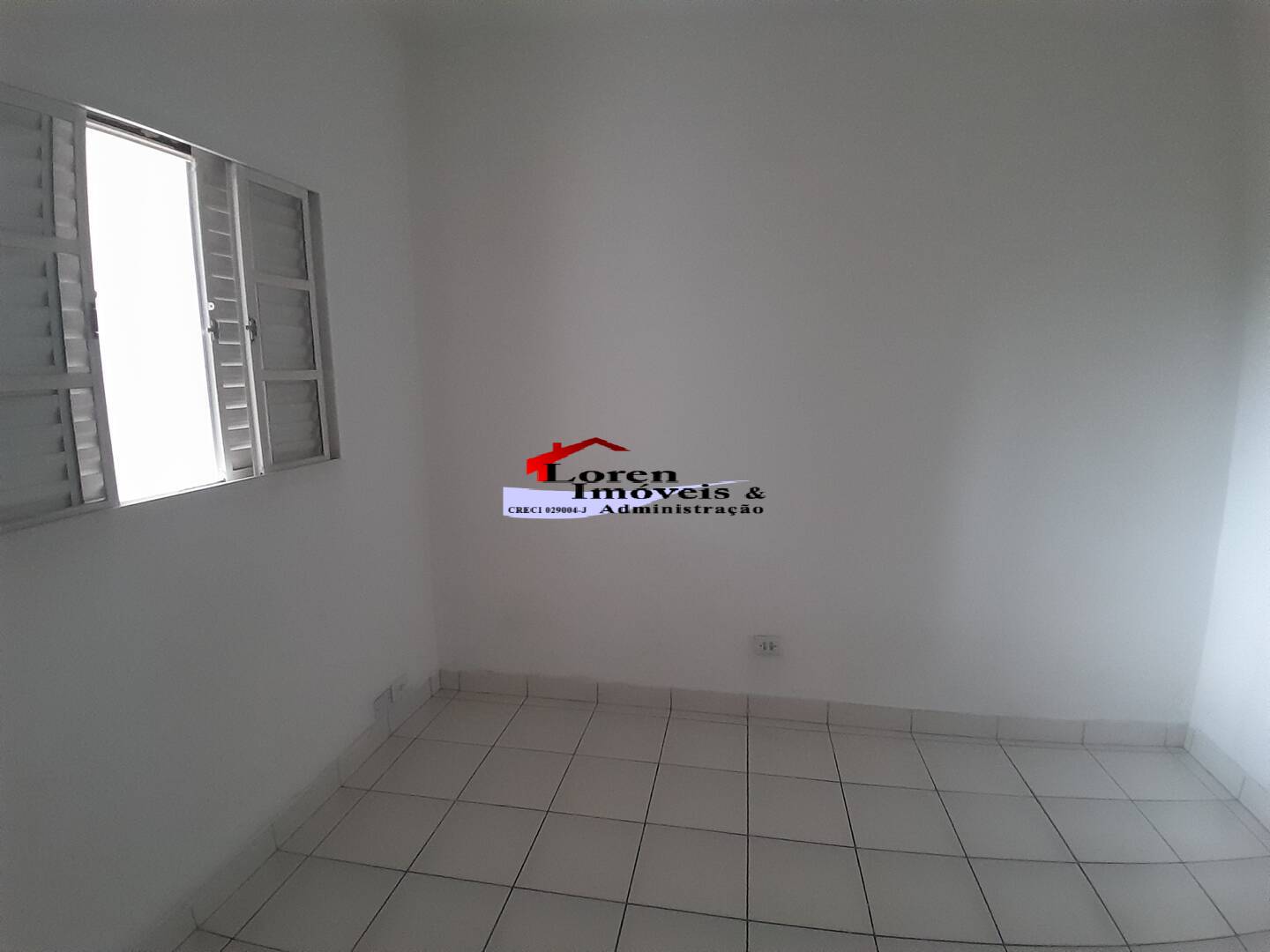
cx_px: 635
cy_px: 476
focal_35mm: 17
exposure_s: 1/20
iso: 320
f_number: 2.2
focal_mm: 1.46
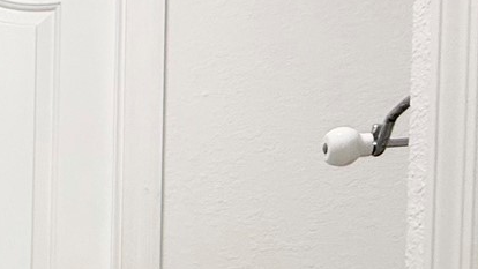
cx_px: -391
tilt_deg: -1.3
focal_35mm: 59
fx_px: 748
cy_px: 291
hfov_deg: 21.7
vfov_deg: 19.6
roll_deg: +0.1
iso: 125
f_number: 2.2
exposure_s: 1/120
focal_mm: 2.22
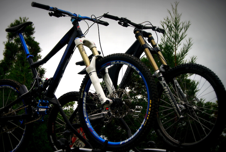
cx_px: 100
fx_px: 566
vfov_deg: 15.2
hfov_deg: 22.6
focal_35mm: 90
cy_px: 87
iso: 100
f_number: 7.1
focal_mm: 50
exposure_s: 1/125
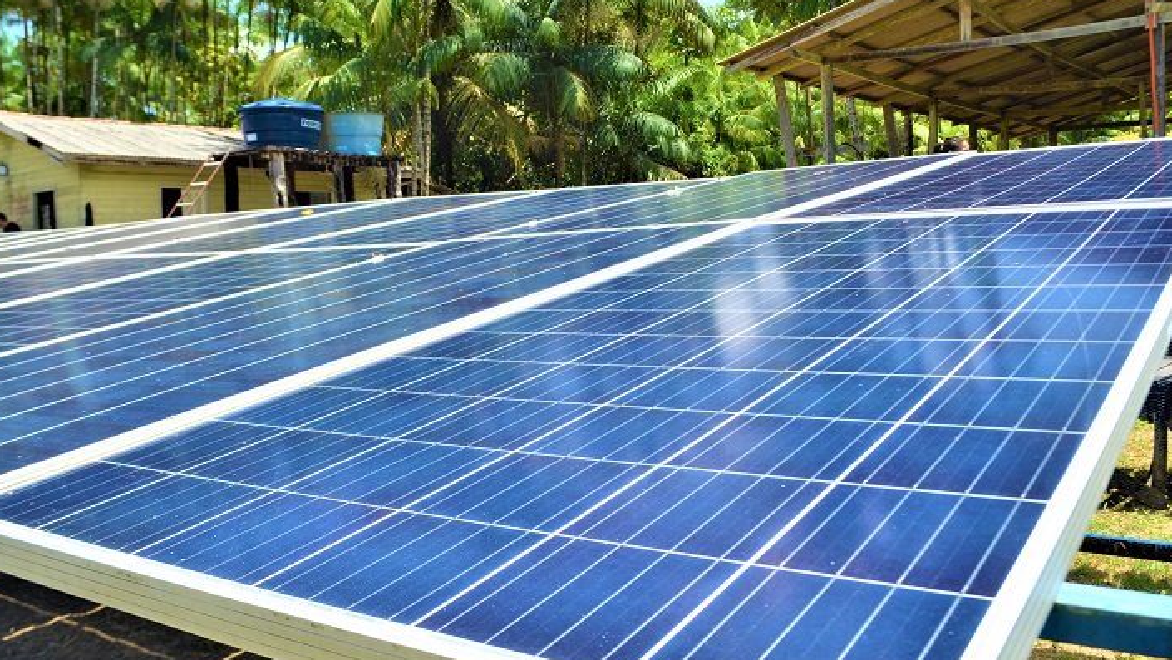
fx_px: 995
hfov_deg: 61.0
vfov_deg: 36.7
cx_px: 564
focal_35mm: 32
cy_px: 315
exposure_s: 1/250
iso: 110
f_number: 8
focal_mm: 18
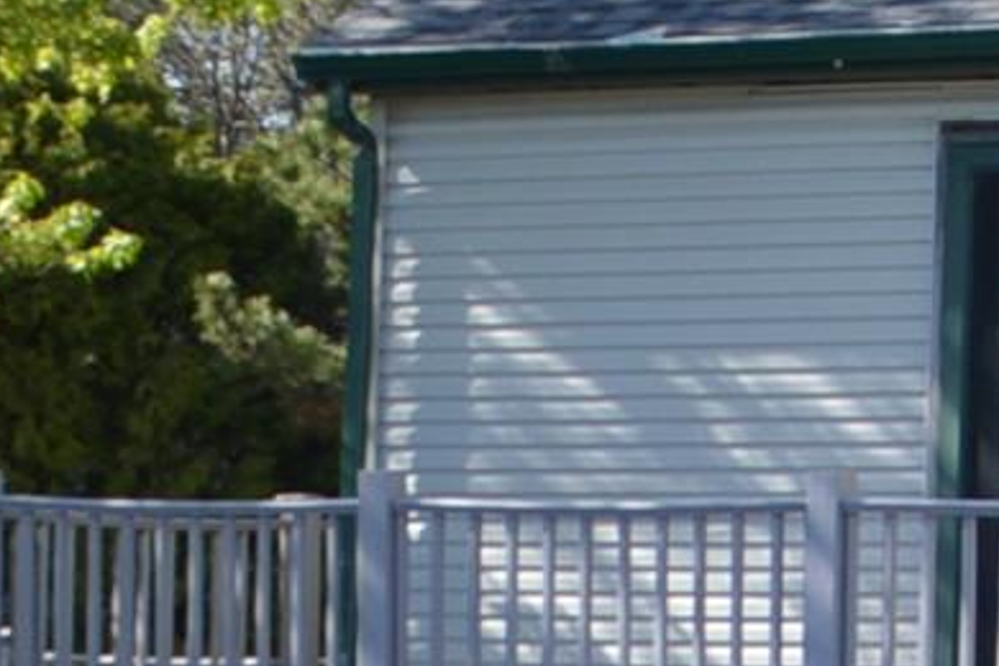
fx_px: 5772
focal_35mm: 208
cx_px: 1814
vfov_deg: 6.5
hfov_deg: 9.4
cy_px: -330
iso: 100
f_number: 6.3
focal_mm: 18
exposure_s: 1/160
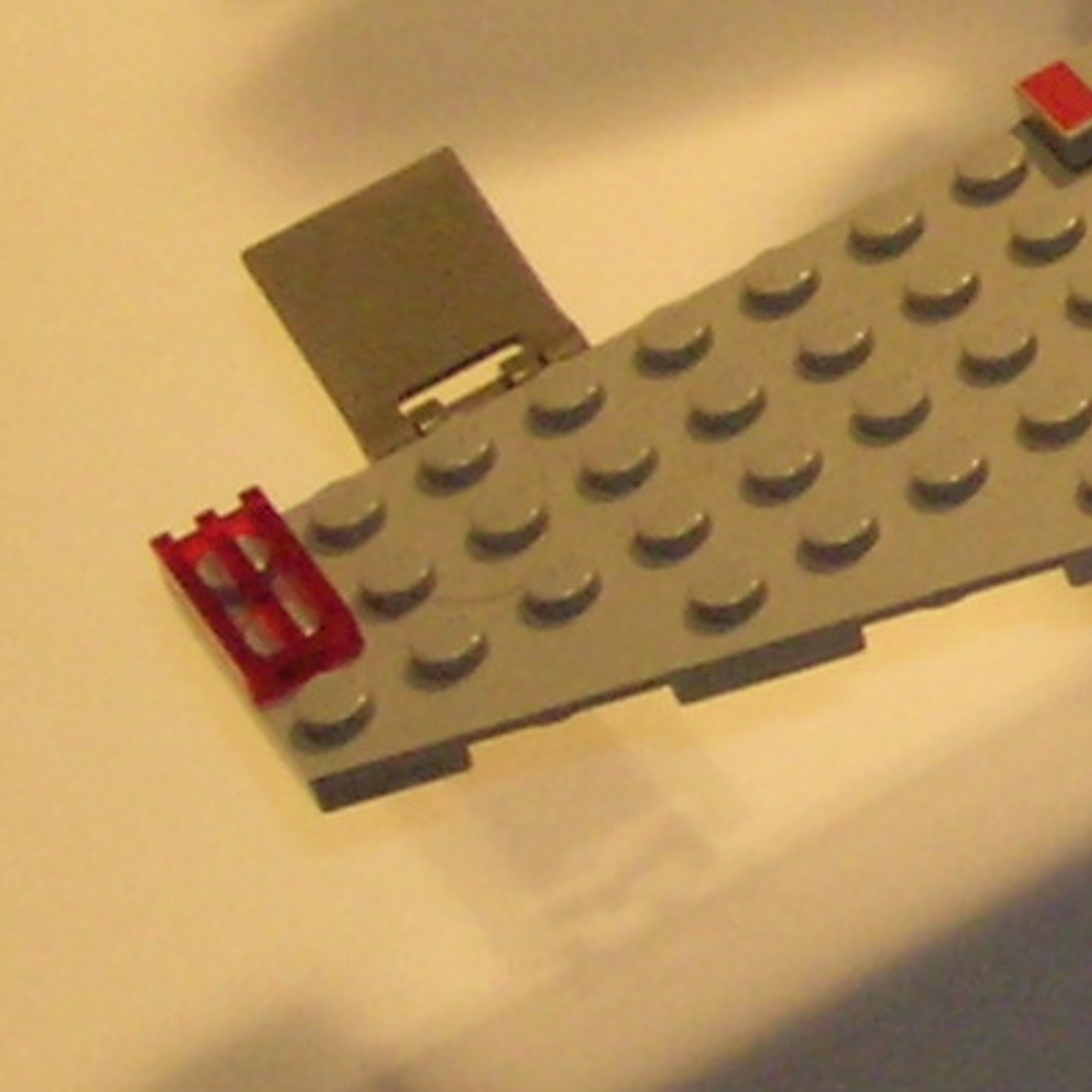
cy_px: -226
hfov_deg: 8.9
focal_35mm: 173
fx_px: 6174
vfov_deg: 10.0
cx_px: 2833
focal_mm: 5.7
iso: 200
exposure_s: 1/14.7
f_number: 2.9
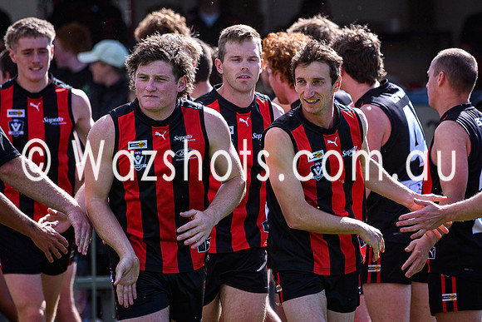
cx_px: 344
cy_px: 219
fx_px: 5610
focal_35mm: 419
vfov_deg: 3.3
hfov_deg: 4.9
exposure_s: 1/2000
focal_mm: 165
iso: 160
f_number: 2.8
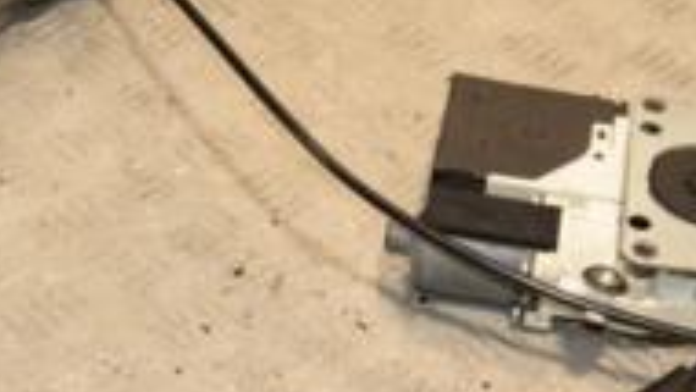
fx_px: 2012
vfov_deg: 11.1
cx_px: 308
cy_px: 344
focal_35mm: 109
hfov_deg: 19.6
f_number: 7.1
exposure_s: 1/200
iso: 800
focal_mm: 22
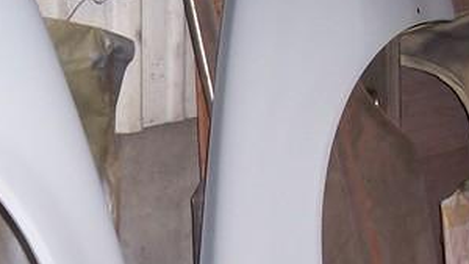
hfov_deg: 24.7
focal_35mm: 86
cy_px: 255
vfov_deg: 13.9
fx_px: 1070
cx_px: 189
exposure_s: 1/60
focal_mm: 5.6
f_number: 2.8
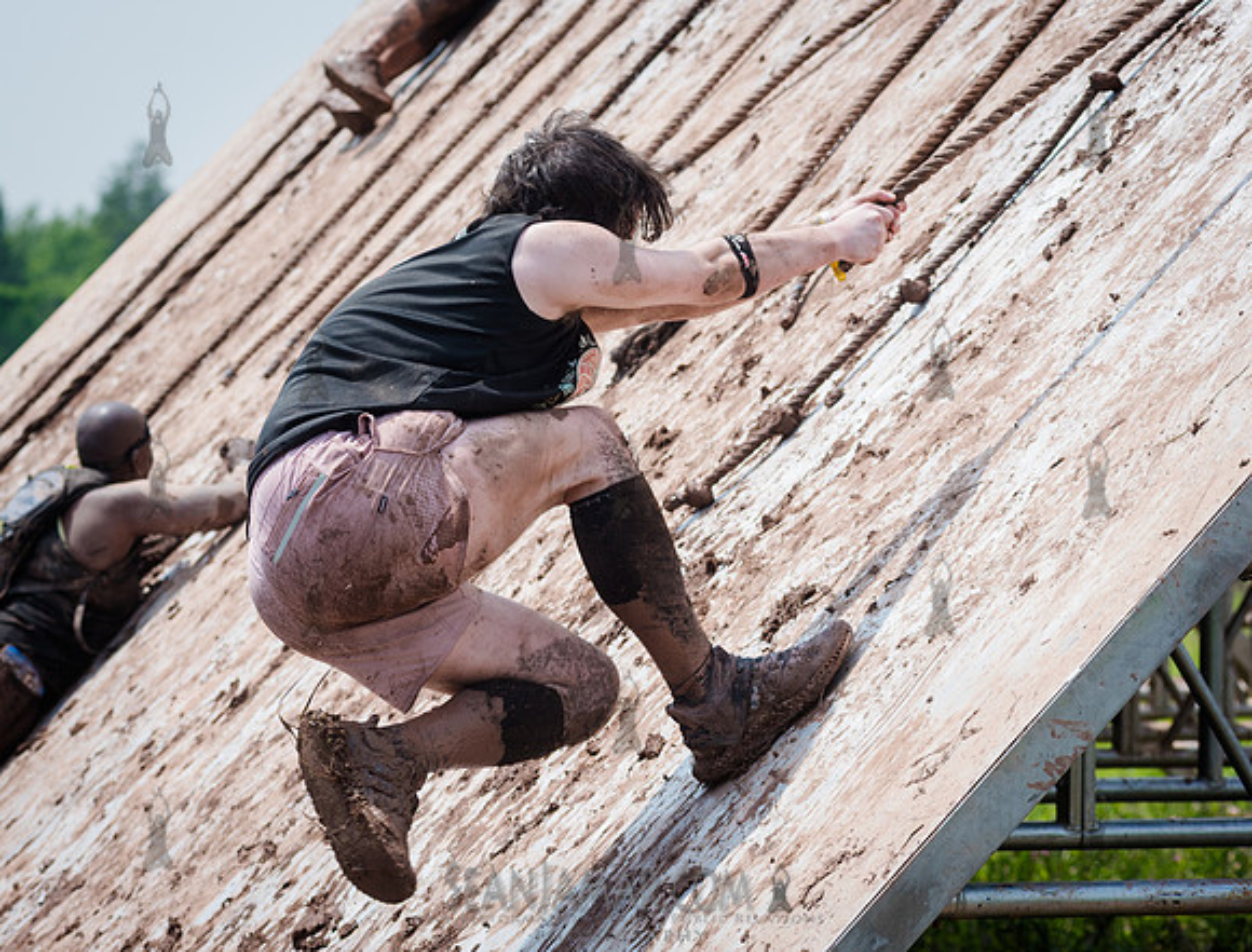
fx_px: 4350
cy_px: 455
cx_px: 506
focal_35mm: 120
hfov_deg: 16.4
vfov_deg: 12.5
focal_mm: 105
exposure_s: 1/1250
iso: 250
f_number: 5
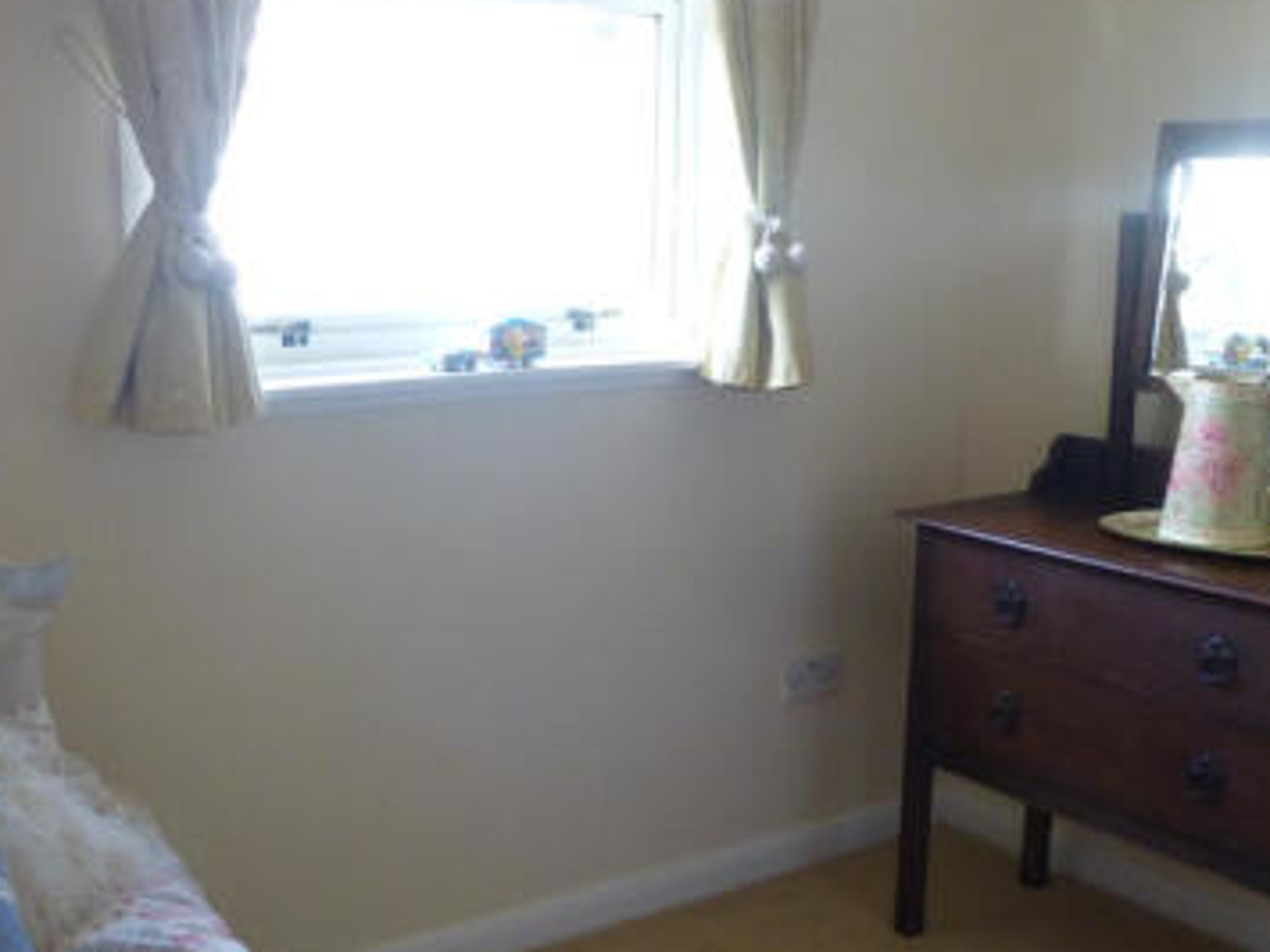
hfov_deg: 45.7
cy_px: 585
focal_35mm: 41
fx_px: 1504
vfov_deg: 35.0
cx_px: 563
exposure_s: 1/60
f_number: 3.1
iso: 320
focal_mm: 4.5
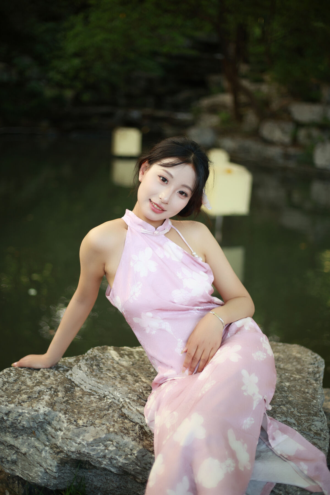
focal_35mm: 49
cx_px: 165
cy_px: 248
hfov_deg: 27.5
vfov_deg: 40.3
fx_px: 674
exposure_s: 1/200
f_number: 1.8
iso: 640
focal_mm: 50
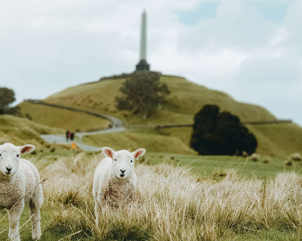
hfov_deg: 24.6
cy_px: 143
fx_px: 688
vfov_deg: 19.9
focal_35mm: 77
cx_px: 104
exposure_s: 1/455
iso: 25
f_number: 2.4
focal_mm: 6
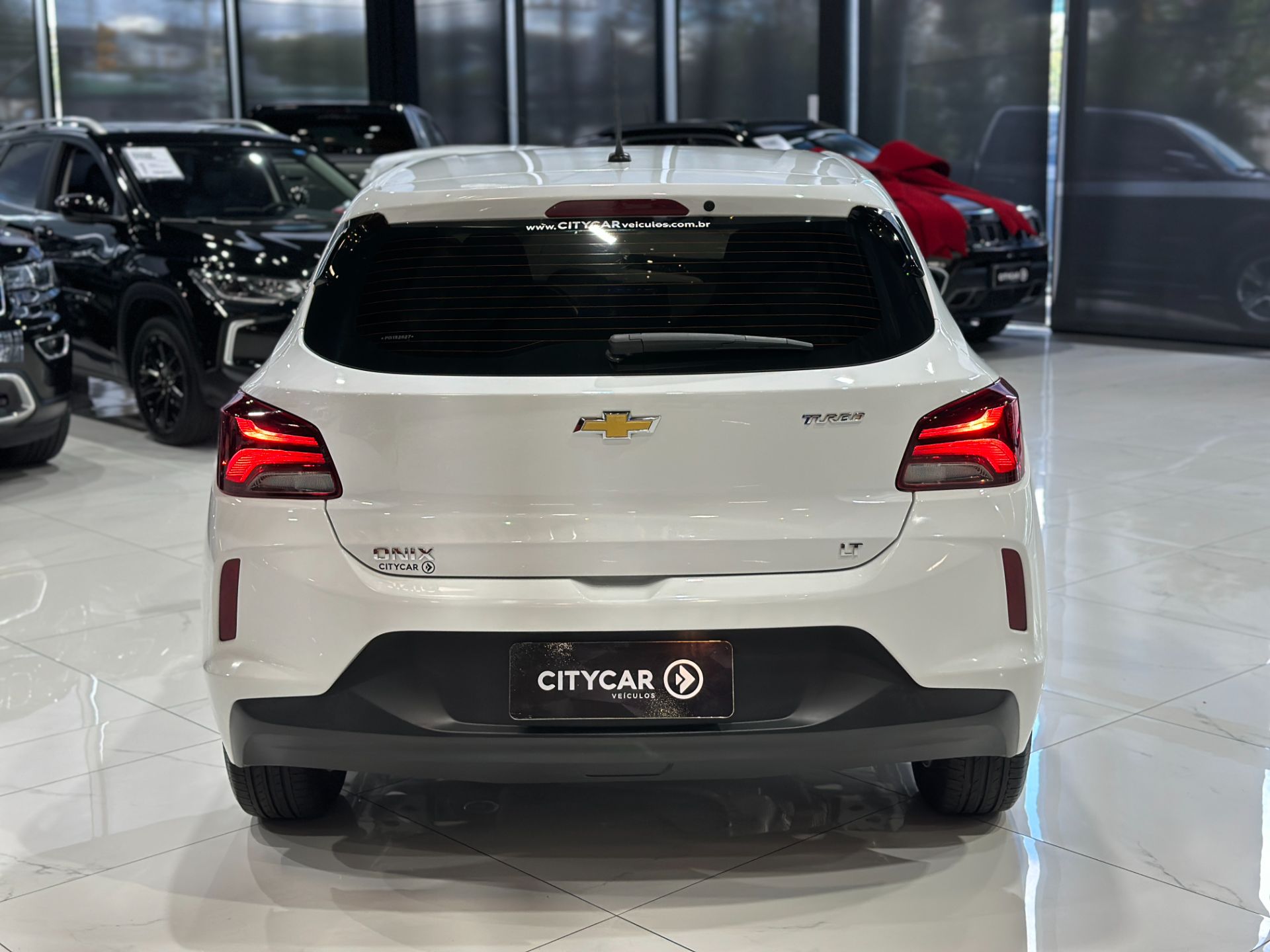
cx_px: 635
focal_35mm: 48
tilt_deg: -10.7
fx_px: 1761
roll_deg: +0.5
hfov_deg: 39.7
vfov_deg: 30.3
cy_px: 476
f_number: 1.78
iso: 125
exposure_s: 1/120
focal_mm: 6.86
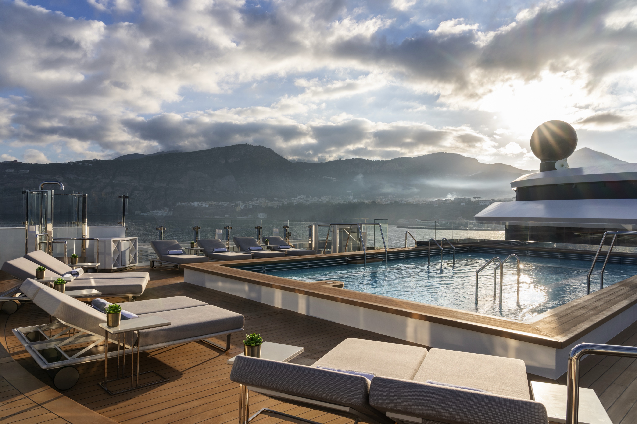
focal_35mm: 24
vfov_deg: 53.1
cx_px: 318
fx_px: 425
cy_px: 212
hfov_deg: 73.7
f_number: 11
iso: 200
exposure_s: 1/250
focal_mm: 24
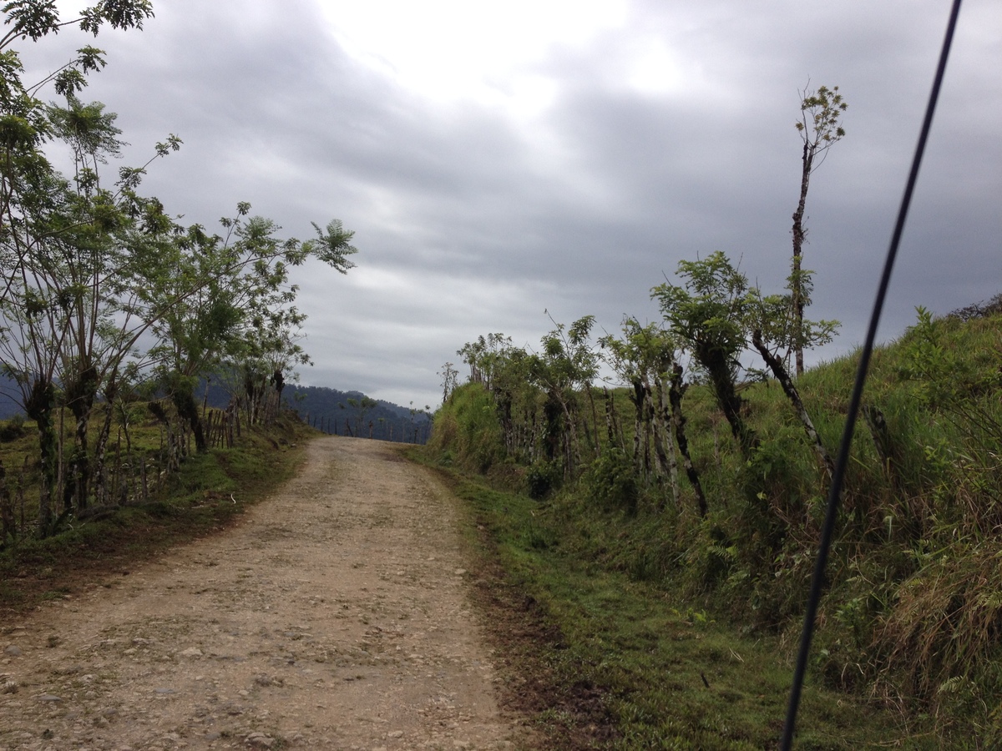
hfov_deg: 52.6
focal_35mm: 35
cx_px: 501
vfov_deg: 40.7
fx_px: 1013
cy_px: 376
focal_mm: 4.28
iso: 50
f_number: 2.4
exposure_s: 1/2762
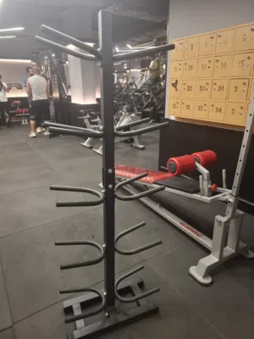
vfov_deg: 73.9
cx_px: 127
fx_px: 225
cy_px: 170
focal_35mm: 23
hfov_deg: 58.9
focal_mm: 5.54
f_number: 1.8
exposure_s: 1/33
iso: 320
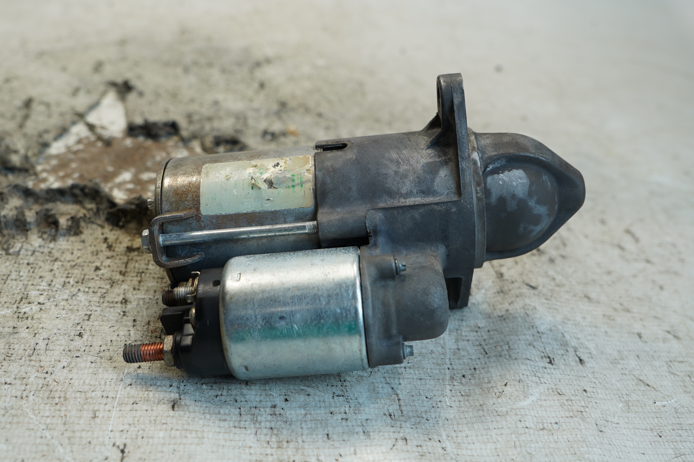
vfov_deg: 35.9
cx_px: 347
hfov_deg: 51.9
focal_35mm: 37
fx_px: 713
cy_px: 231
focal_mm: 25
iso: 200
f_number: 4
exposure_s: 1/60
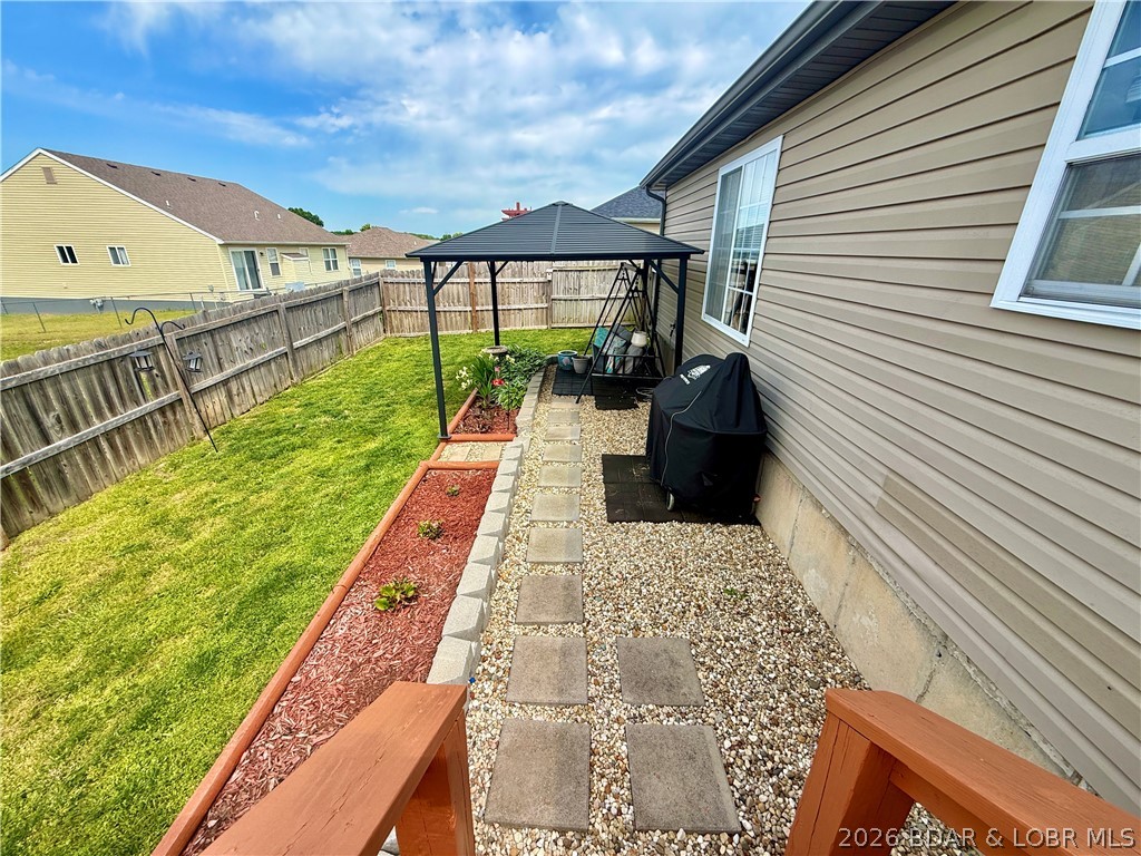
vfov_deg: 85.7
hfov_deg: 102.1
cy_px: 428
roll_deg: -1.0
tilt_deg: -21.5
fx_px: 461
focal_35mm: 14
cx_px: 570
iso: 50
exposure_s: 1/864
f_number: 2.2
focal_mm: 2.22
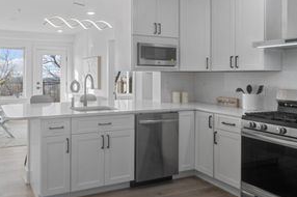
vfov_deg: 45.8
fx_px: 231
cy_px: 70
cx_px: 90
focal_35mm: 28
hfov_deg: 63.2
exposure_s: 1/4
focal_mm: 16
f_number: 8
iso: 100
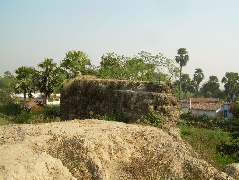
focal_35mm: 38
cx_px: 120
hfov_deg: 49.0
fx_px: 262
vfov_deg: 37.7
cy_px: 90
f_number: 4.6
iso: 50
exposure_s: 1/297
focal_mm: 6.3
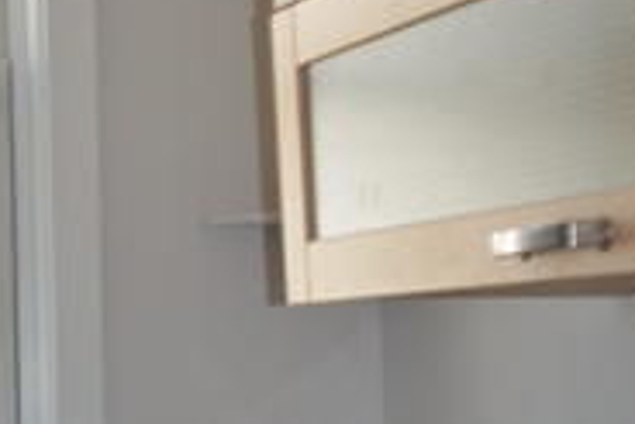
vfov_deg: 11.0
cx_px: -35
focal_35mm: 125
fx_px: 2207
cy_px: 279
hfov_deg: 16.0
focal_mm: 20
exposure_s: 1/125
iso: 280
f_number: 4
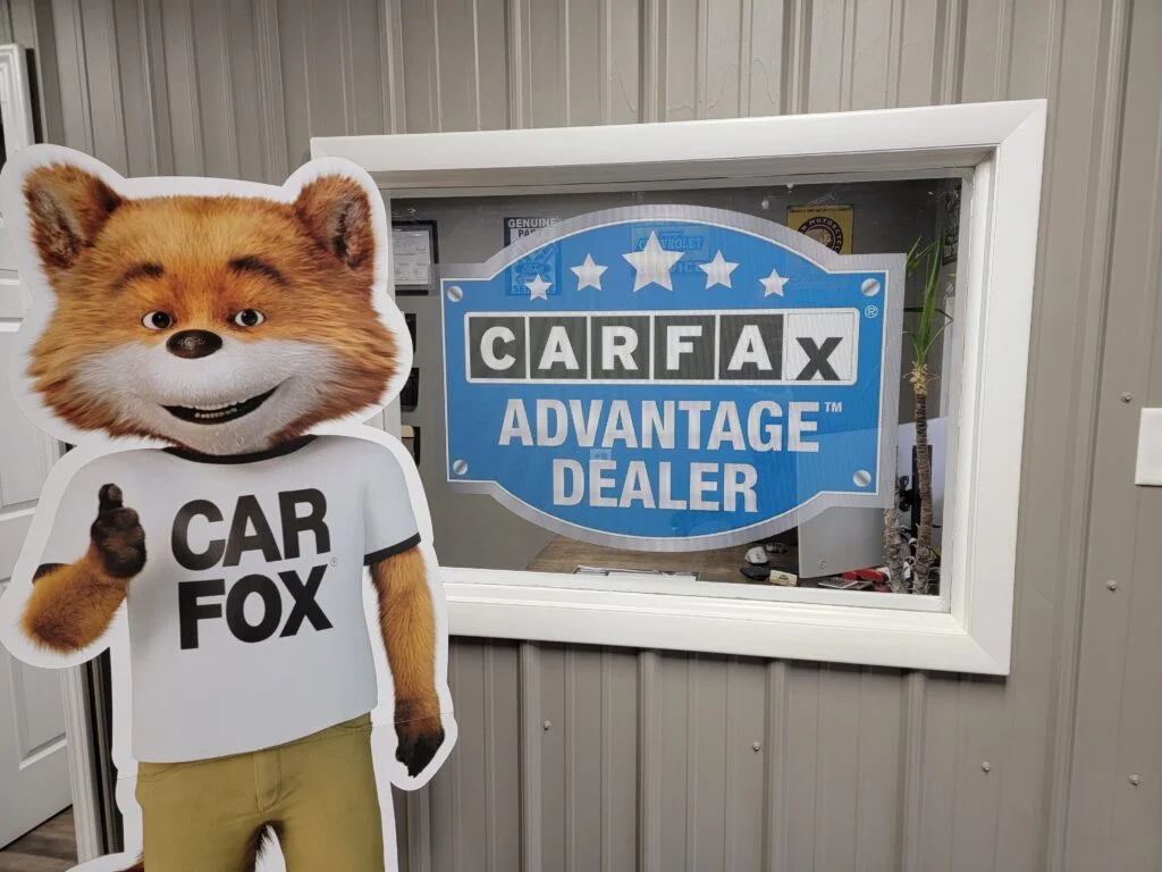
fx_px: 806
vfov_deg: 56.8
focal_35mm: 24
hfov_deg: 71.6
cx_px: 581
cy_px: 436
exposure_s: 1/120
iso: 160
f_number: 1.8
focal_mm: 6.7
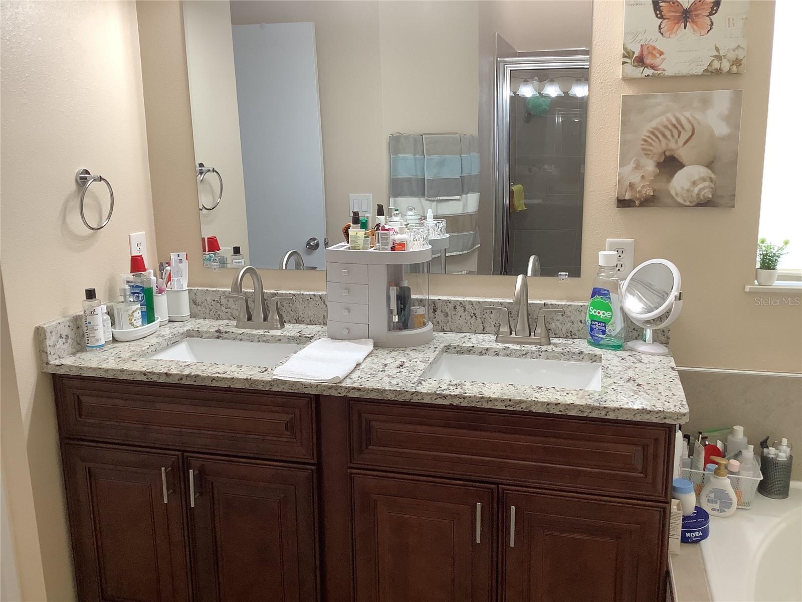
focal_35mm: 31
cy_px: 301
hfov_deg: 58.4
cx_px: 401
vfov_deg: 45.4
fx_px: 718
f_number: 2.4
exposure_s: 1/50
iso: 80
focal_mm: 3.3
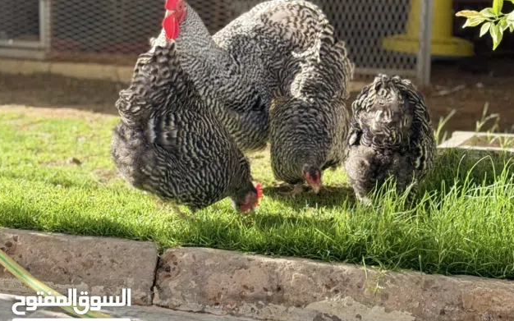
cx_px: 255
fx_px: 728
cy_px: 170
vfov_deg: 24.9
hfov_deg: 38.9
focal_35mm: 52
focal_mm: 6.76
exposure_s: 1/762
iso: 100
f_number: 1.78
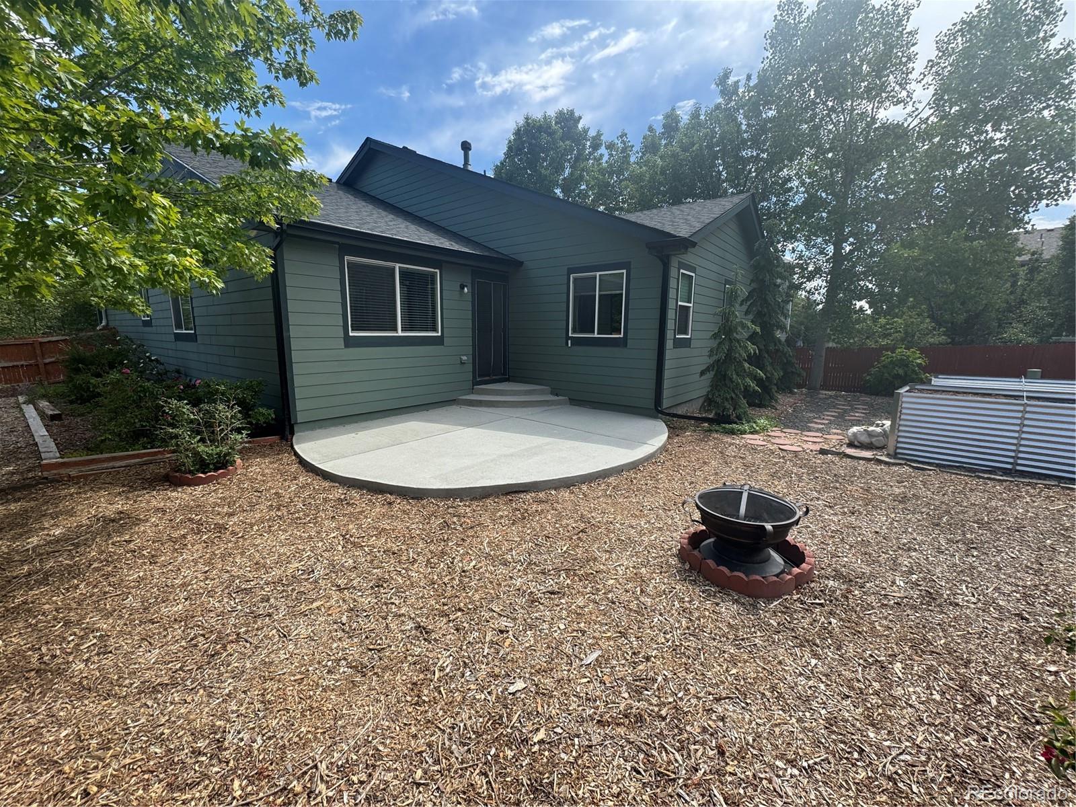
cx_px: 538
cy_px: 404
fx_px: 435
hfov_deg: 102.1
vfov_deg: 85.7
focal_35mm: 14
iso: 50
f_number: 2.2
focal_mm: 2.22
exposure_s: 1/771
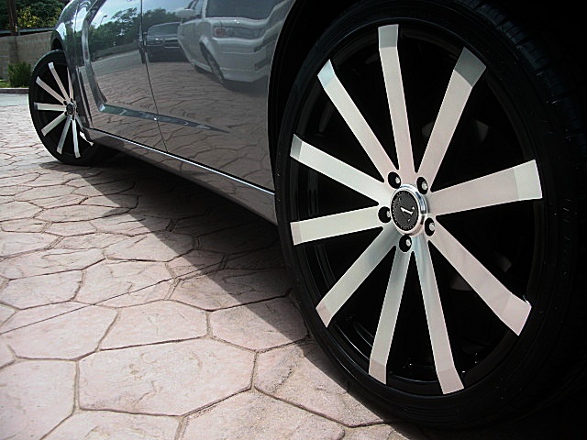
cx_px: 294
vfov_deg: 39.7
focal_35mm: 36
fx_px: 610
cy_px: 220
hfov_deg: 51.4
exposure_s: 1/400
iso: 50
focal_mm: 6.3
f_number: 2.8
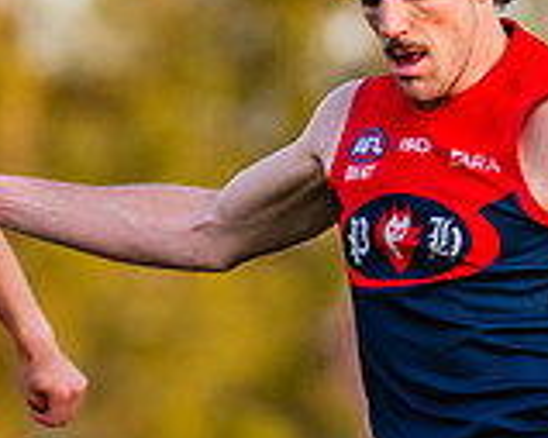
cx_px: 228
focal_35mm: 1517
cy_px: 387
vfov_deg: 1.0
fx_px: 24589
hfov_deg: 1.3
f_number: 4.5
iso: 800
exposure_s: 1/1000
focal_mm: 330
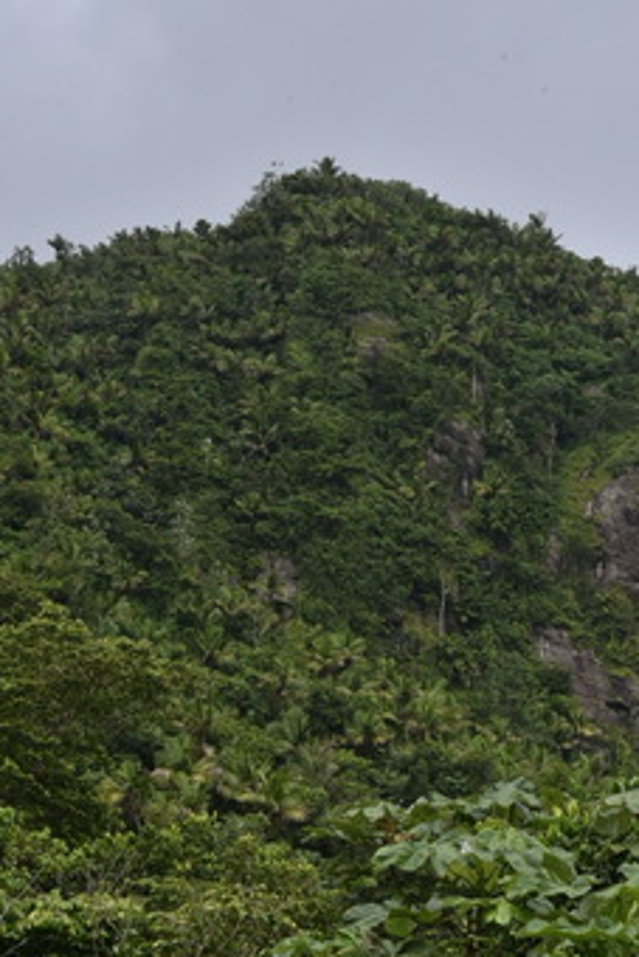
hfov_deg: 10.5
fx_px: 3457
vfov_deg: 15.7
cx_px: 424
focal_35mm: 130
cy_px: 639
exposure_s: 1/200
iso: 400
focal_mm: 85
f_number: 16
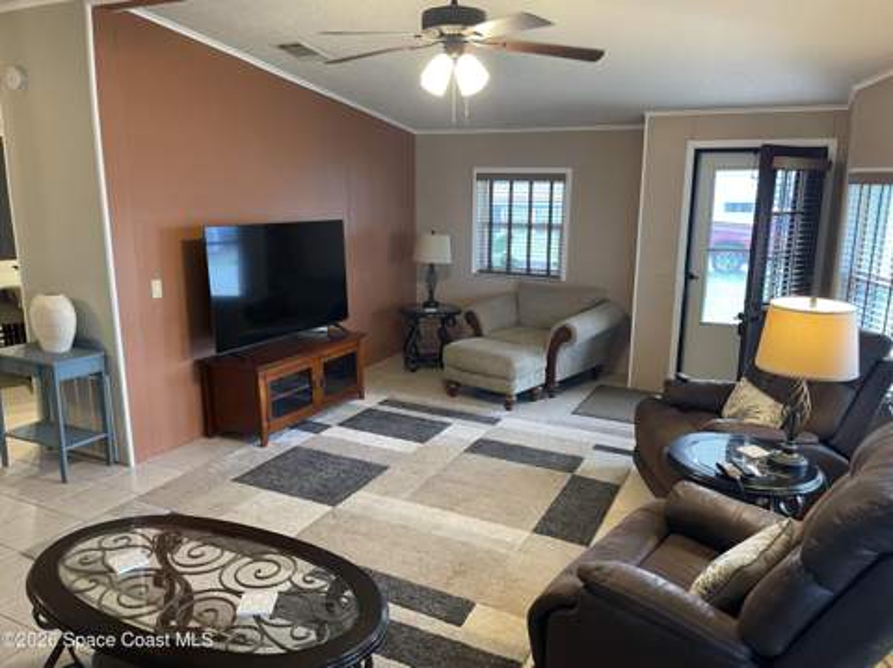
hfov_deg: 67.4
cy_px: 334
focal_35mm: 26
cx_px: 446
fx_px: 670
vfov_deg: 53.0
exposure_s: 1/60
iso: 250
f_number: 1.6
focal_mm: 4.2
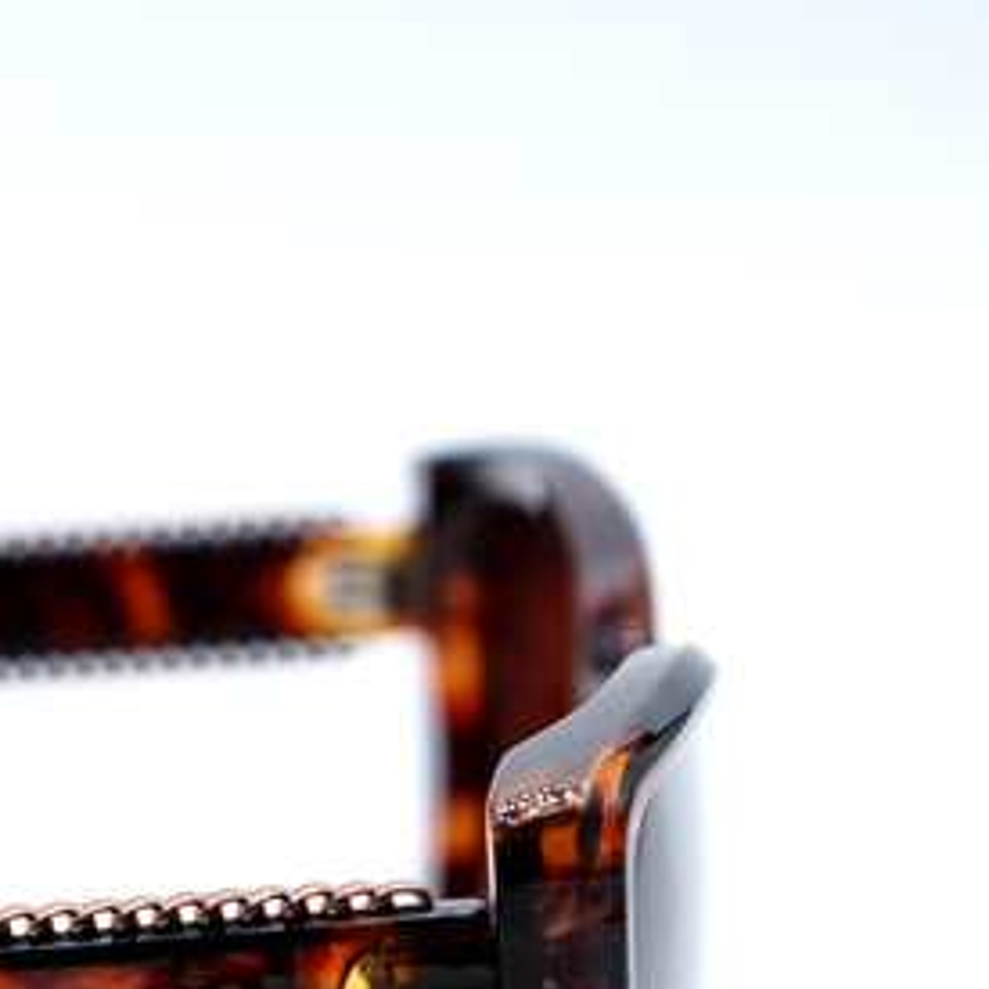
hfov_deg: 9.8
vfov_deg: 10.0
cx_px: -565
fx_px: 5592
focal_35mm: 173
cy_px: 1104
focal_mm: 37.4
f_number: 5.6
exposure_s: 1/125
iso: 160
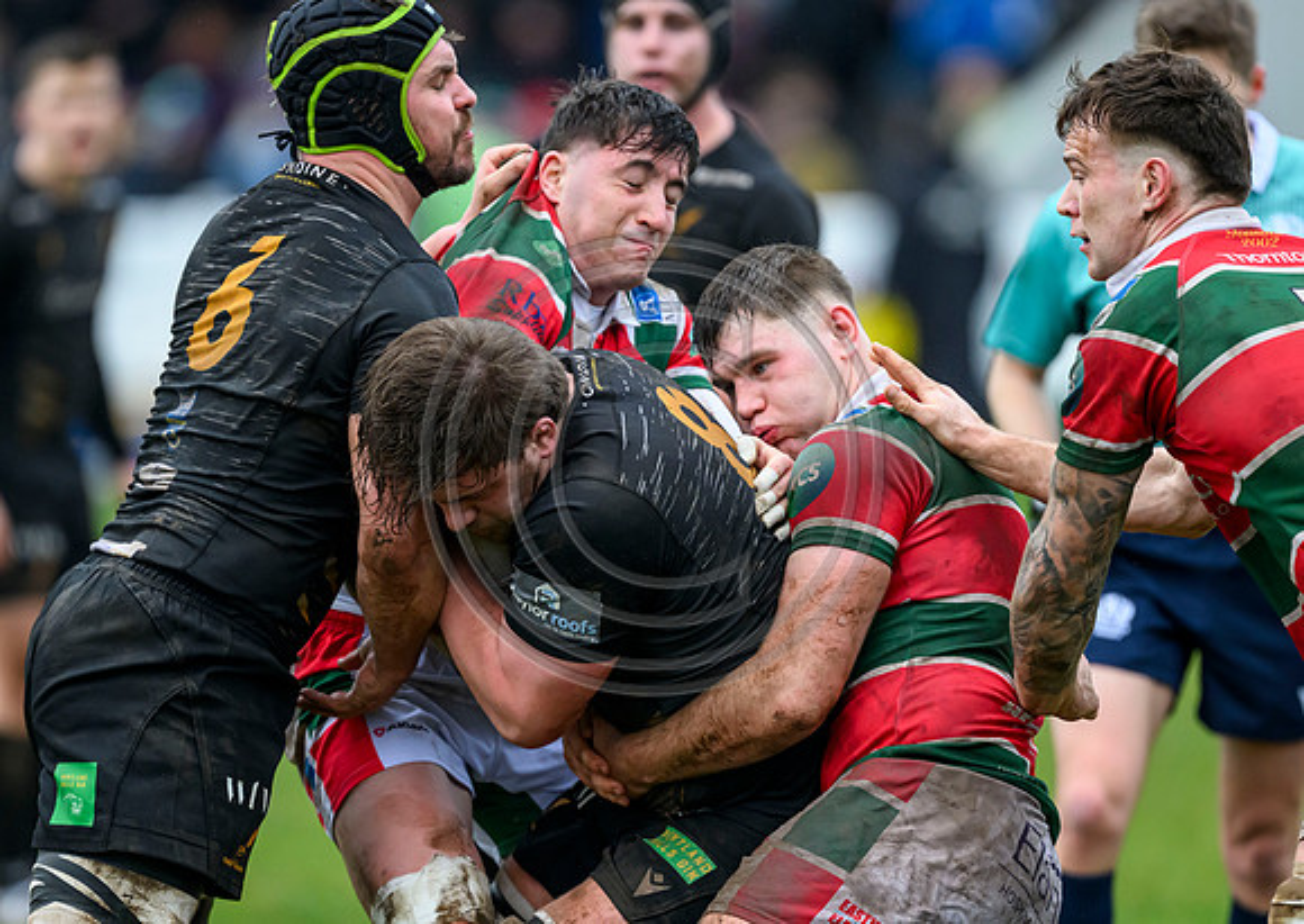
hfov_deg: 4.1
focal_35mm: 493
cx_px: 585
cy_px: 538
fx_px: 18214
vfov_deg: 2.9
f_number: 3.5
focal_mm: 400
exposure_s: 1/1600
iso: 3200
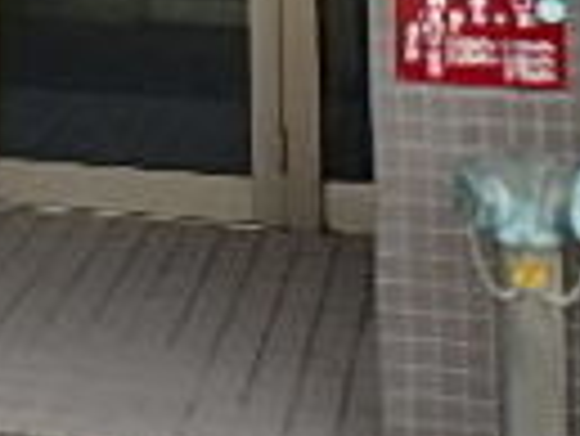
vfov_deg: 11.9
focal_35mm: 104
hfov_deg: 17.8
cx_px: -144
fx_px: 1744
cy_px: -575
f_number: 3.5
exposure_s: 1/250
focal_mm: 3.7
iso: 125
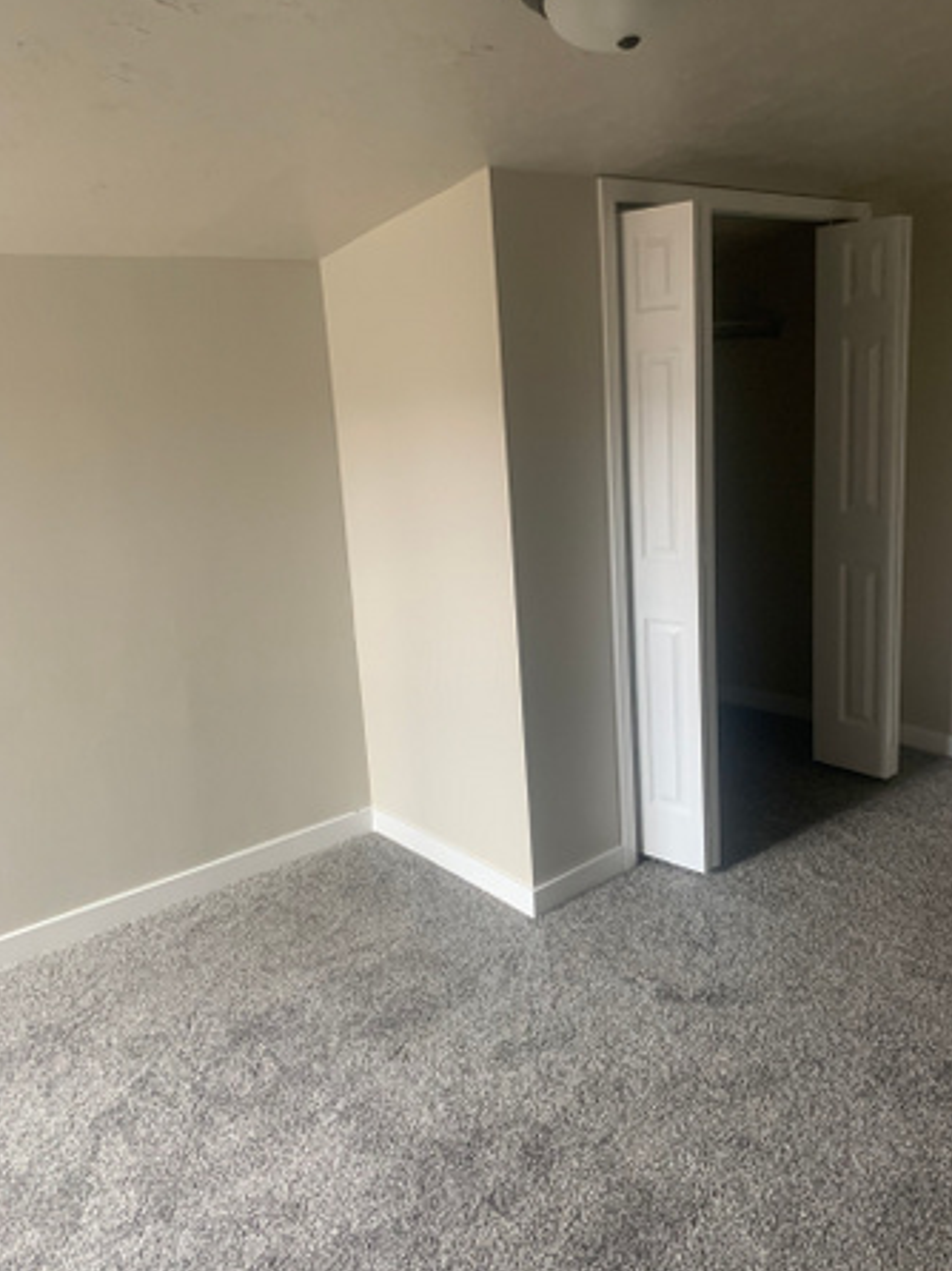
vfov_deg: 63.5
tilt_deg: -13.7
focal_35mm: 28
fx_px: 1028
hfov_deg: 49.7
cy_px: 618
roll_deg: +3.1
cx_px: 505
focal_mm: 4.25
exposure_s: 1/60
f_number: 1.8
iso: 200
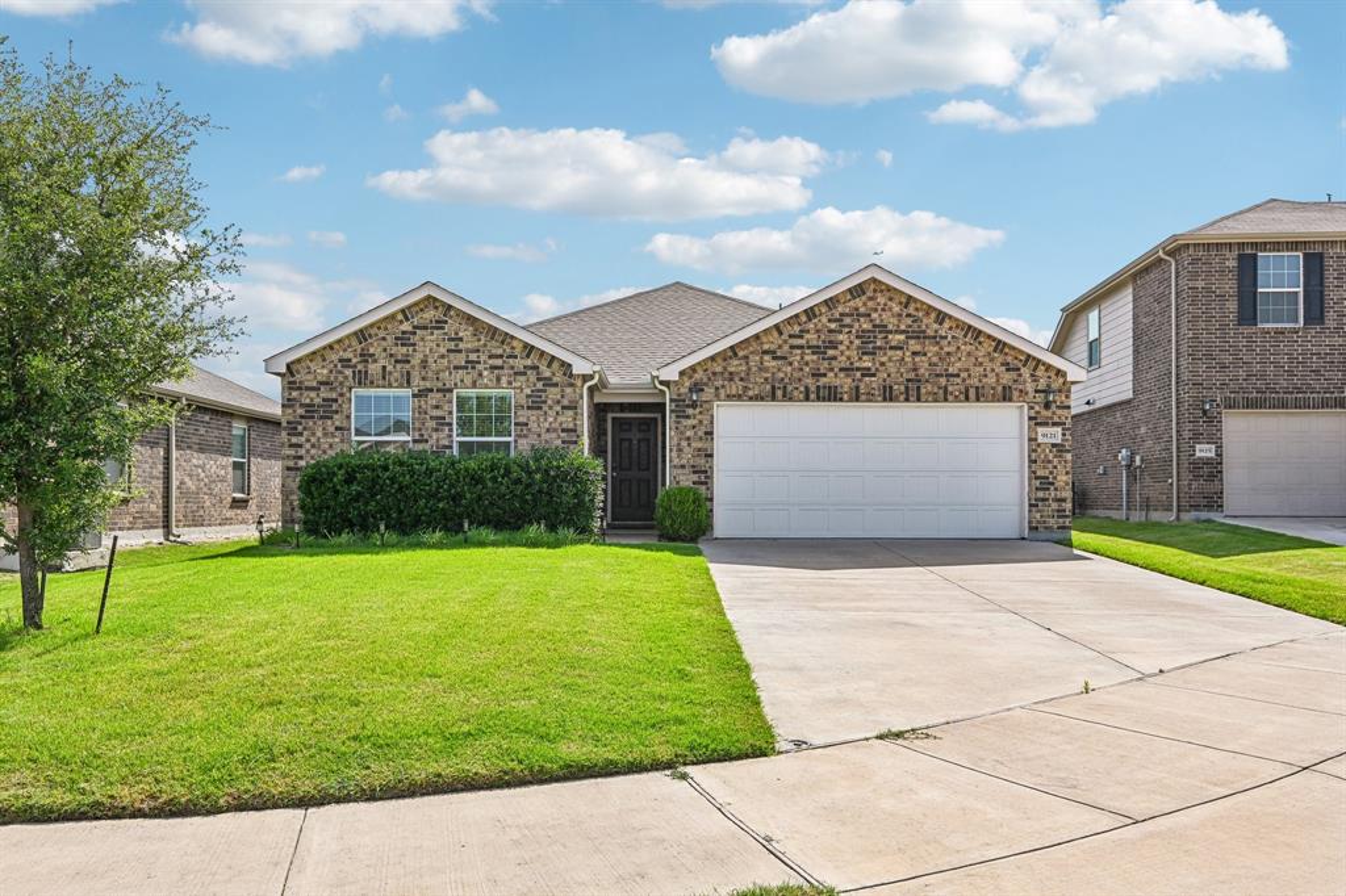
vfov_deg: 49.5
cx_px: 673
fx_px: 972
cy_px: 448
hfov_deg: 69.4
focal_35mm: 26
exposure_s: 1/1600
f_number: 8
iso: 400
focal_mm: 26
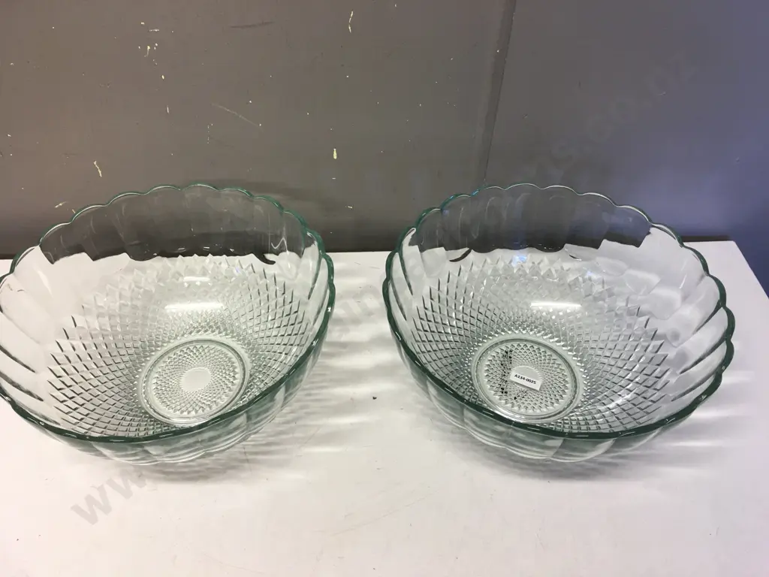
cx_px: 384
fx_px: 644
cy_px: 288
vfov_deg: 48.2
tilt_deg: -45.2
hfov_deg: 61.7
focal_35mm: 29
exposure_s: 1/33
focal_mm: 4.15
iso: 40
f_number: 2.2
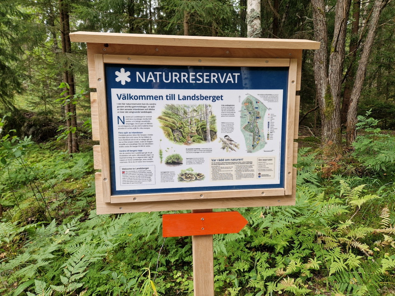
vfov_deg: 58.9
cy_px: 148
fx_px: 262
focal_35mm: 23
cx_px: 198
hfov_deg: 73.9
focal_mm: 5.4
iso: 50
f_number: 1.8
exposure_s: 1/100
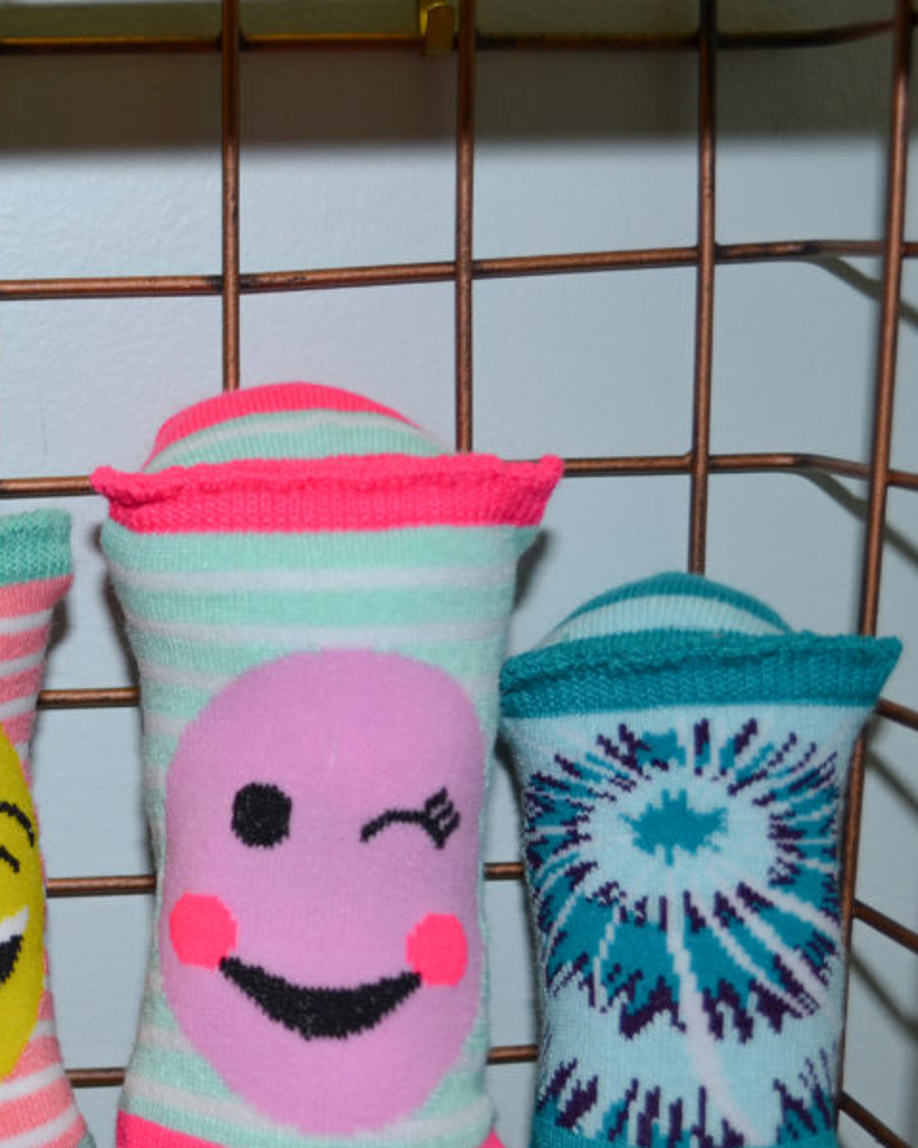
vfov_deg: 28.6
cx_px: -161
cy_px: 737
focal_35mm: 66
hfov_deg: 21.6
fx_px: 2242
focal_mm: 24
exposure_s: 1/60
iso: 100
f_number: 4
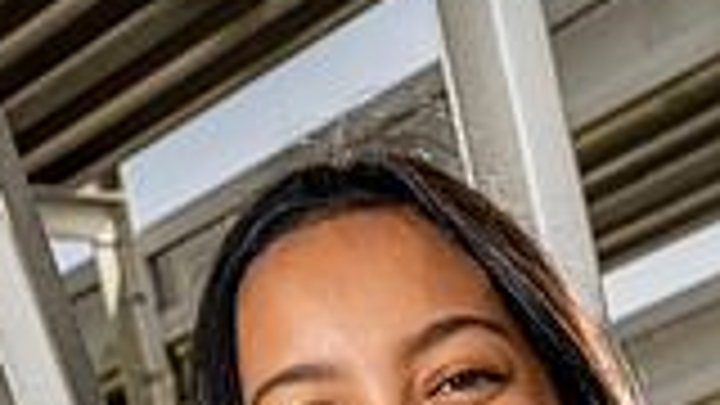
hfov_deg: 14.6
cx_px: 464
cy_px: 945
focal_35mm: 147
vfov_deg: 7.7
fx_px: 2806
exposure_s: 1/250
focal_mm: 50
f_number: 8
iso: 100
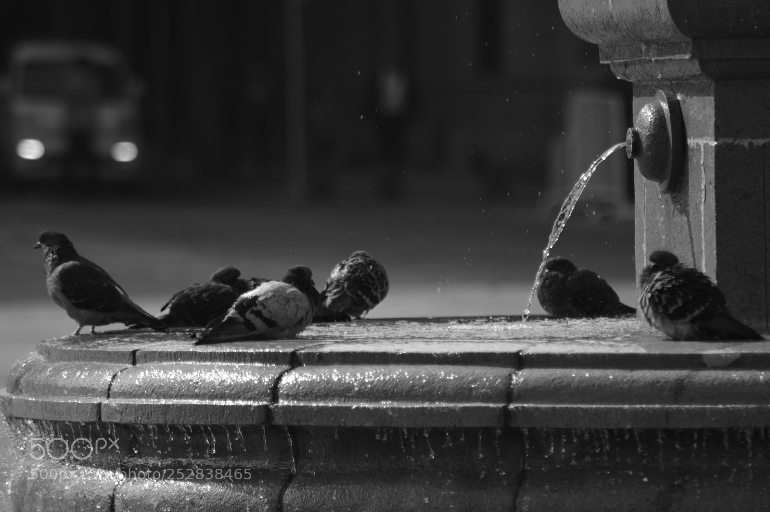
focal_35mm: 450
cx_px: 385
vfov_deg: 3.0
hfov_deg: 4.6
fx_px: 9617
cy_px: 256
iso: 100
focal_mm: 300
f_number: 5.6
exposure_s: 1/640
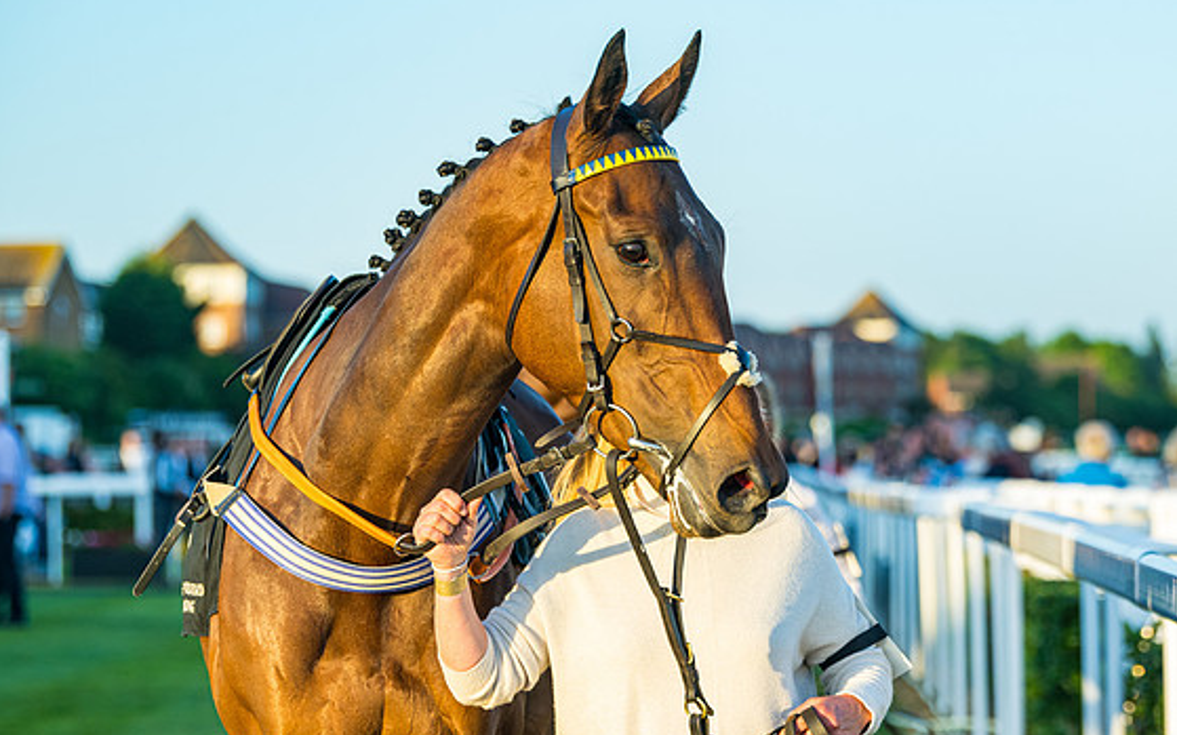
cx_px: 774
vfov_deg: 8.3
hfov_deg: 13.3
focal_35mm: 157
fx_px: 5035
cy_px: 430
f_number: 4
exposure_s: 1/640
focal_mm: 116
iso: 400
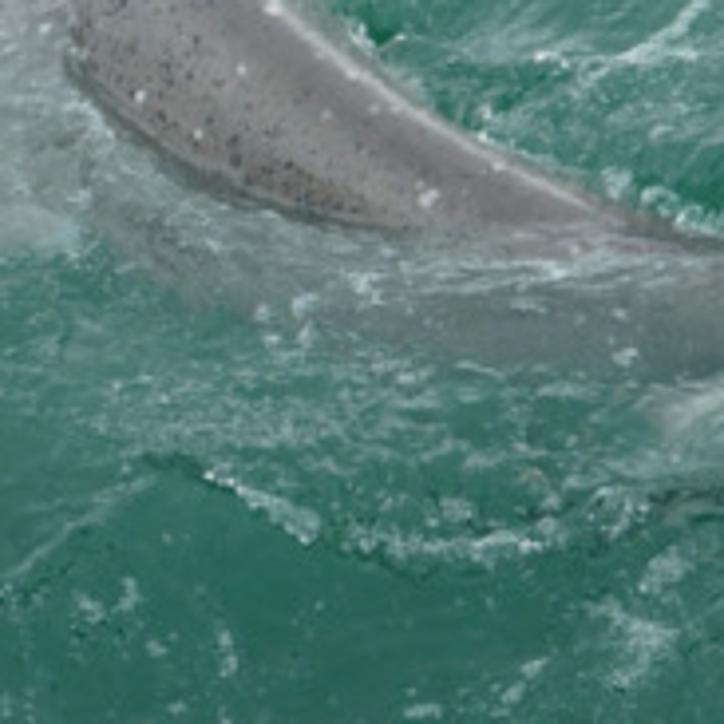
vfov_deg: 13.5
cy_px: 30
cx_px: 906
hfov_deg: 13.2
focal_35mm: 128
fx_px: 3029
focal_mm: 16.74
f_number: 3.2
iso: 125
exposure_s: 1/320
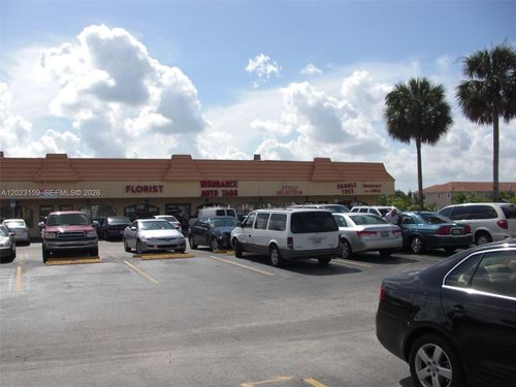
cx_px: 258
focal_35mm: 36
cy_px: 194
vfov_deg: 39.7
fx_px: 537
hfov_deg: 51.4
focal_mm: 6.3
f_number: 7.9
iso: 50
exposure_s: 1/250
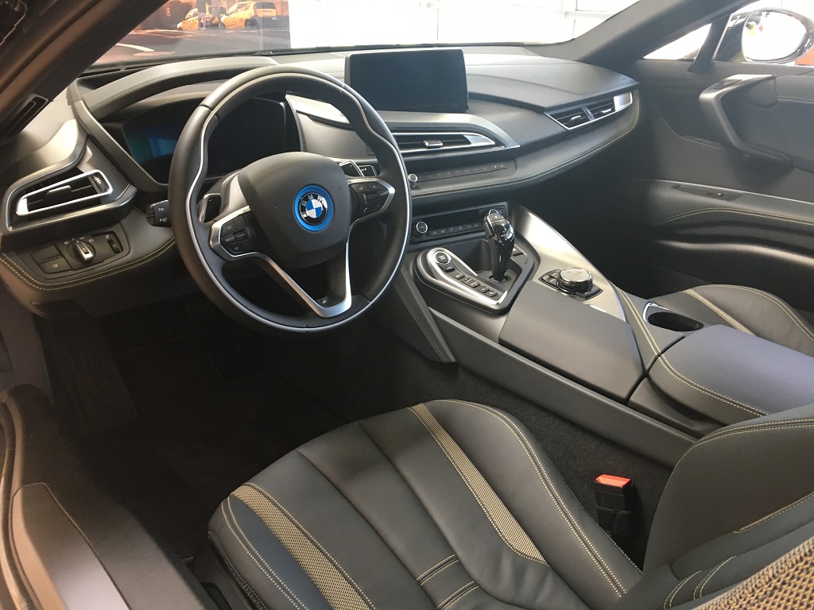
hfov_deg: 61.7
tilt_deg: -26.5
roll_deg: +0.0
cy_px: 305
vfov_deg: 48.2
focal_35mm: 29
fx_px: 682
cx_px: 407
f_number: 2.2
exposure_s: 1/33
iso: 125
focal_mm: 4.15
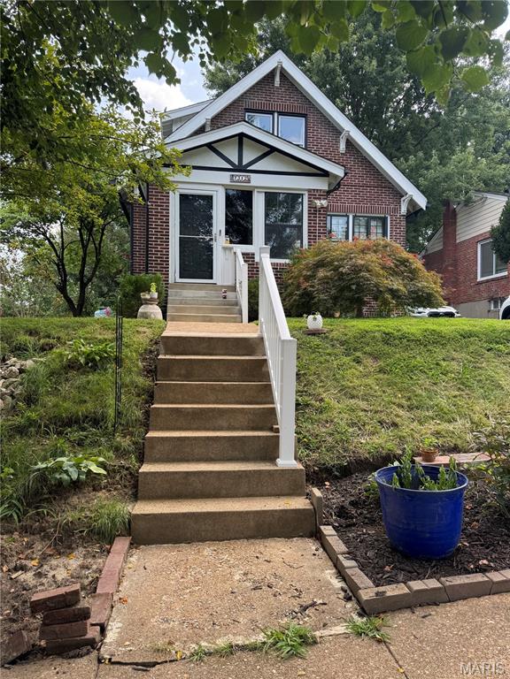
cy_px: 340
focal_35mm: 24
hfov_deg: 56.8
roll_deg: +0.1
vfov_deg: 71.6
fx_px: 471
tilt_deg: +0.2
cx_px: 255
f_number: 1.78
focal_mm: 6.76
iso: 80
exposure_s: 1/567
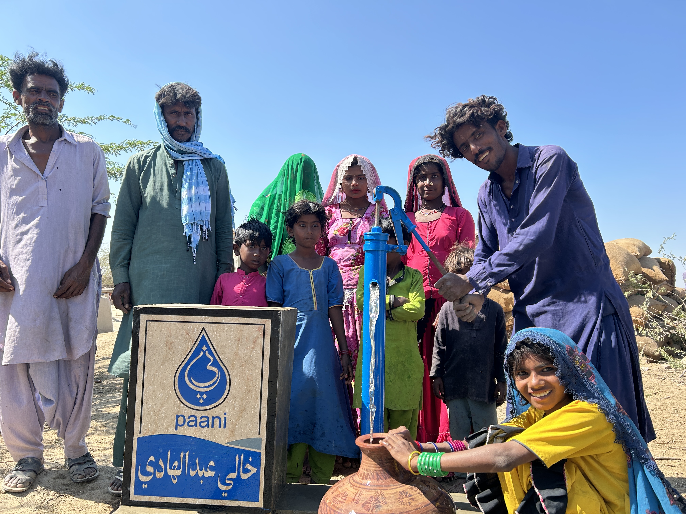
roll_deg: -1.5
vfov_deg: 53.1
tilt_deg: +3.0
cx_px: 343
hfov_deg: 67.3
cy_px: 257
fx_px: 515
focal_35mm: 26
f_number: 1.5
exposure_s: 1/1135
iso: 50
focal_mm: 5.7
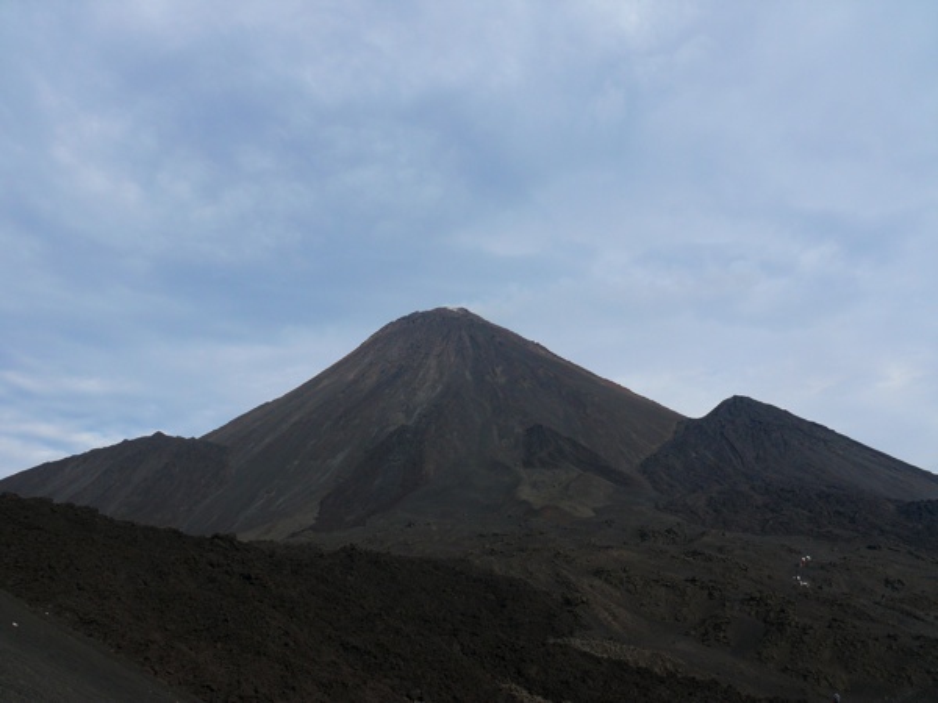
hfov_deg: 52.6
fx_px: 948
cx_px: 469
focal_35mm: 35
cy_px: 352
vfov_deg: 40.7
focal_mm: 7.4
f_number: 5.6
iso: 100
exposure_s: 1/400
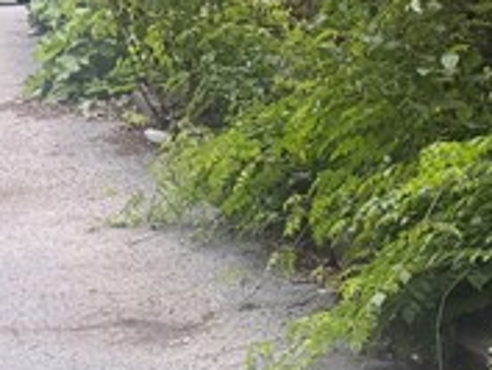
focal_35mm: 139
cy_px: 186
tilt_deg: -11.5
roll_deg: -0.5
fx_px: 1977
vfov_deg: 10.7
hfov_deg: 10.9
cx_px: 1348
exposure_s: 1/742
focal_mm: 6.76
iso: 100
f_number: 1.78
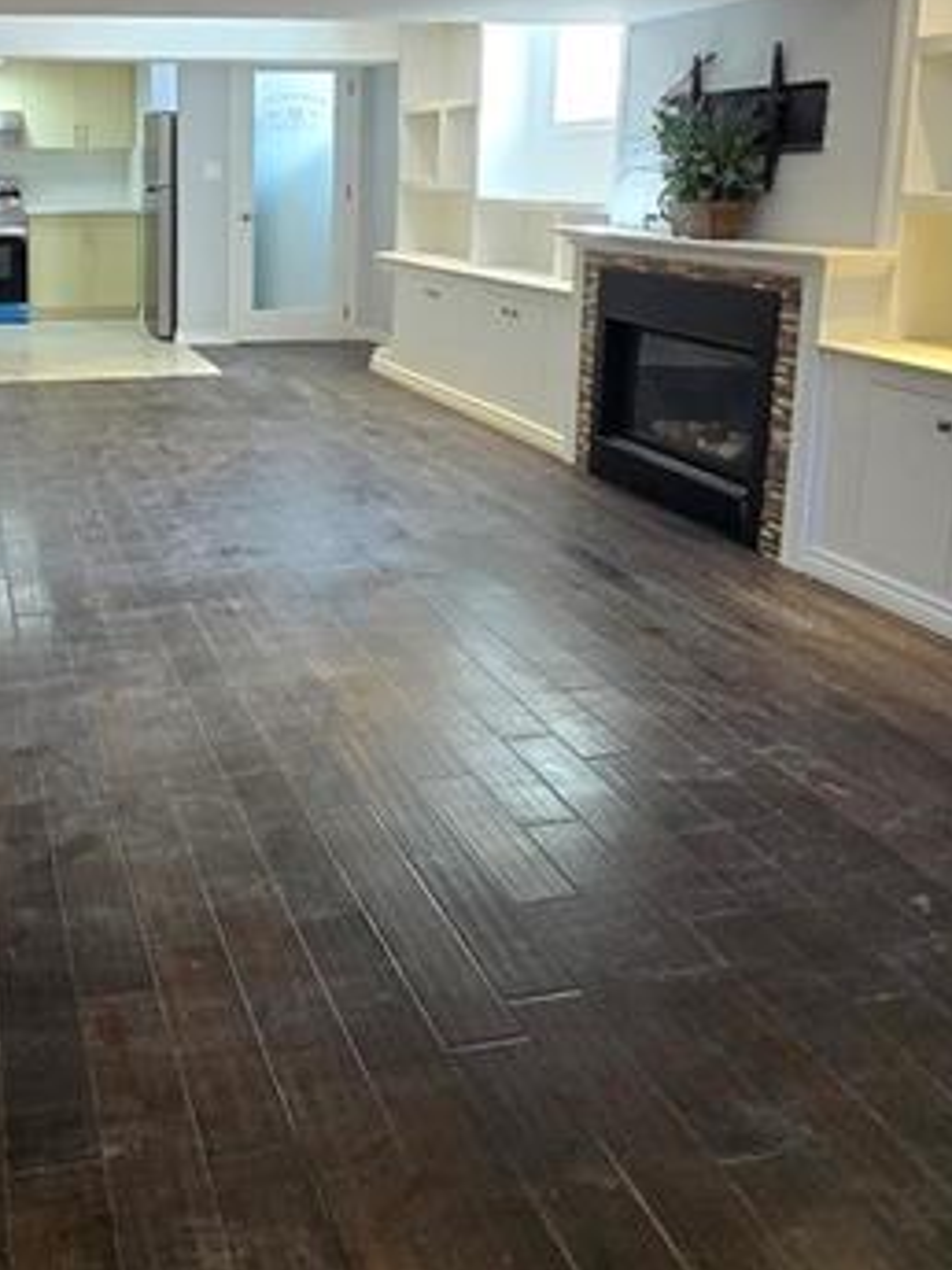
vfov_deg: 58.7
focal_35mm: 29
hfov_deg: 44.7
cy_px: 332
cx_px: 133
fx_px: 1063
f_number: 2.2
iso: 250
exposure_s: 1/60
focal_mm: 1.7
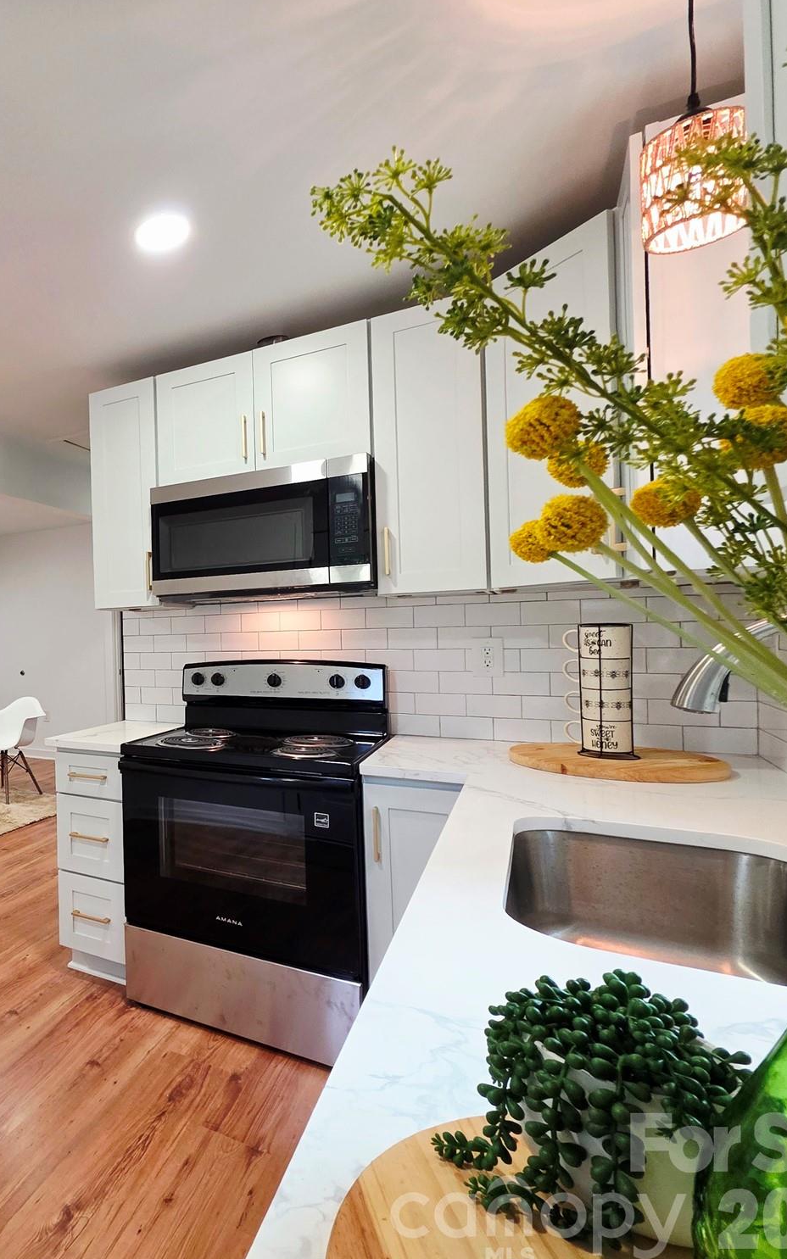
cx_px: 32
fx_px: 652
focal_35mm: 19
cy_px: 628
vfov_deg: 88.0
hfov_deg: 52.0
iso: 200
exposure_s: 1/120
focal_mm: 2.2
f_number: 1.9
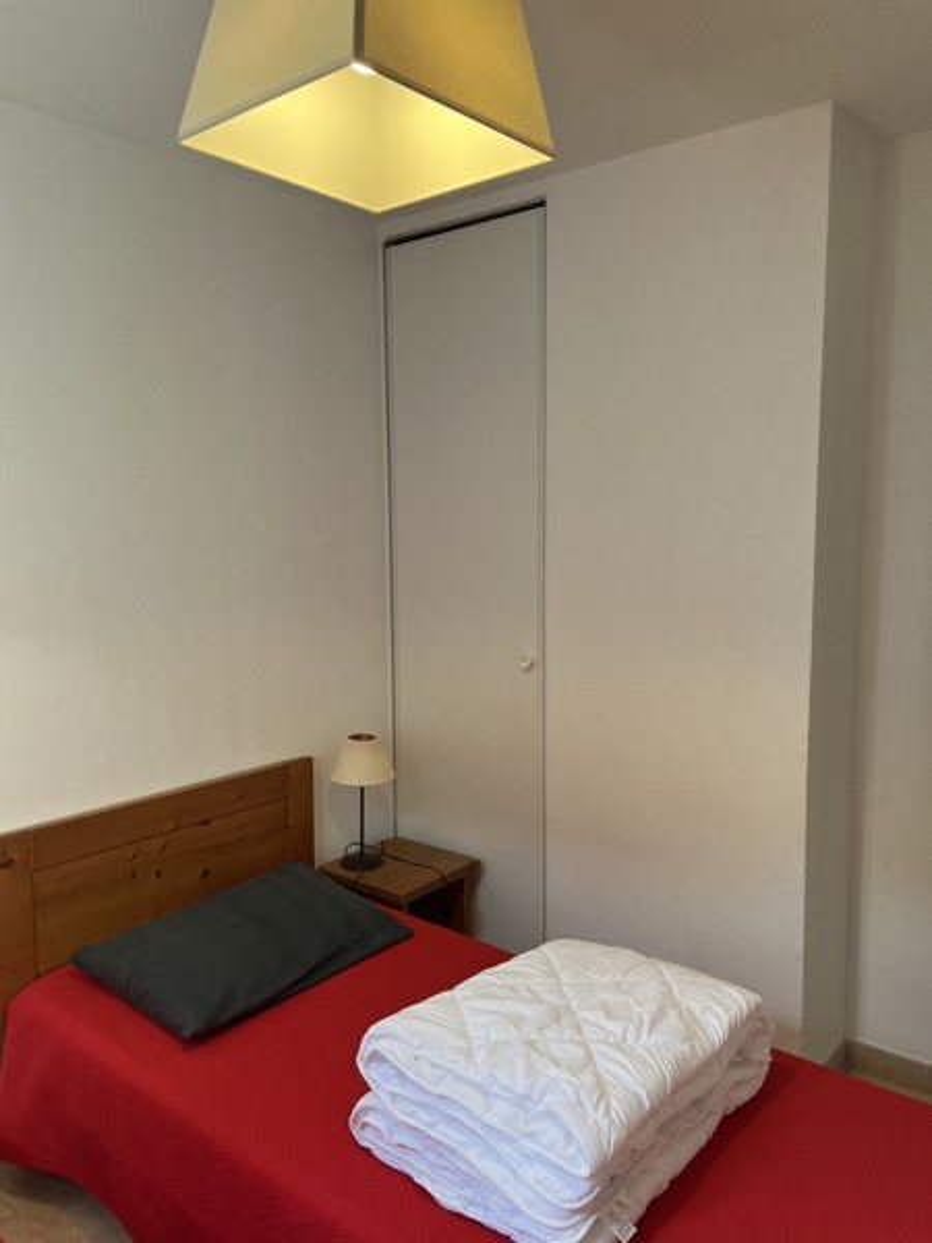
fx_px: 933
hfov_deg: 53.1
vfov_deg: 67.3
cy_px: 622
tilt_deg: -5.1
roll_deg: +1.0
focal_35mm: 26
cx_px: 466
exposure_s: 1/100
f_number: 1.6
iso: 64
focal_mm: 5.1
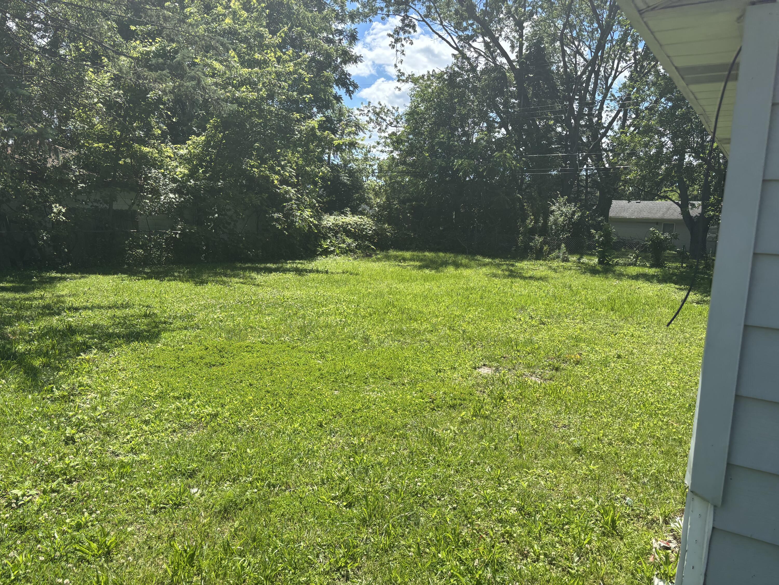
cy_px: 292
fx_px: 585
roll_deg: -3.4
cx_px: 390
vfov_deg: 53.1
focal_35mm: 26
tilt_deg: -5.7
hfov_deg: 67.3
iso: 50
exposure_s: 1/1912
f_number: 1.6
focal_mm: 5.96
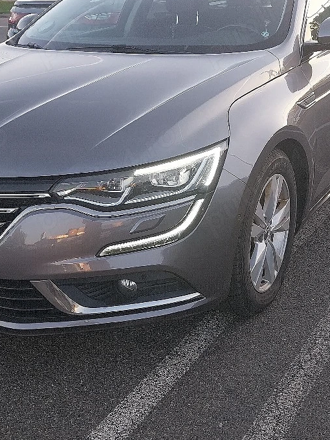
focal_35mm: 51
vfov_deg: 37.5
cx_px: 149
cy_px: 205
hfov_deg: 28.5
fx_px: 648
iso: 40
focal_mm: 4
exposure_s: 1/120
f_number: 1.8
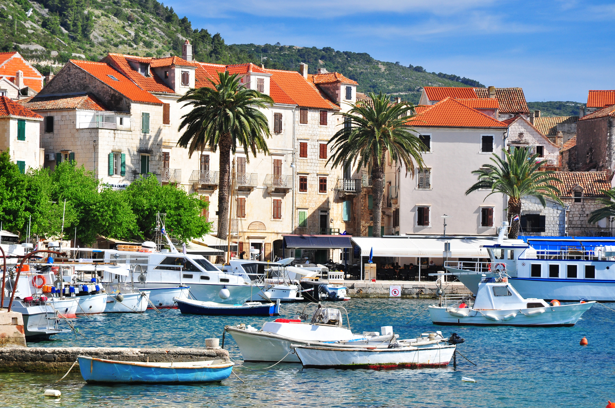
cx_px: 308
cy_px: 204
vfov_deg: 10.7
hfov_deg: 16.1
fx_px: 2175
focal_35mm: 128
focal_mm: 85
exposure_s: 1/80
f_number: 10
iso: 200
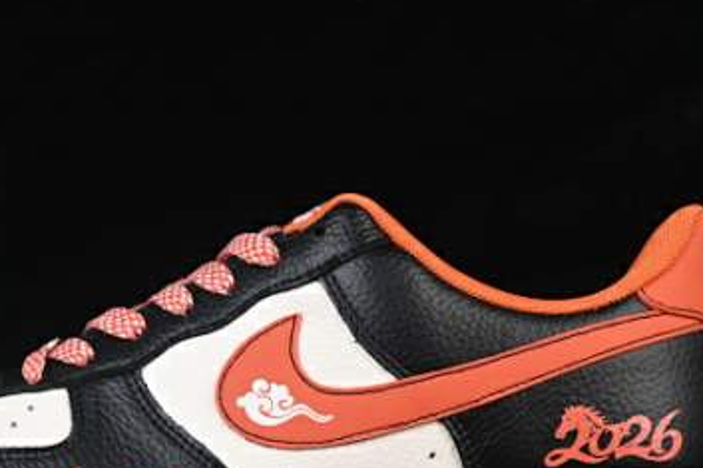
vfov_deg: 8.8
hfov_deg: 13.2
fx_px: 3025
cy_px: 327
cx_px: 271
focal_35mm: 155
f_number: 7.1
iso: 160
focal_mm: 50
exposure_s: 1/60
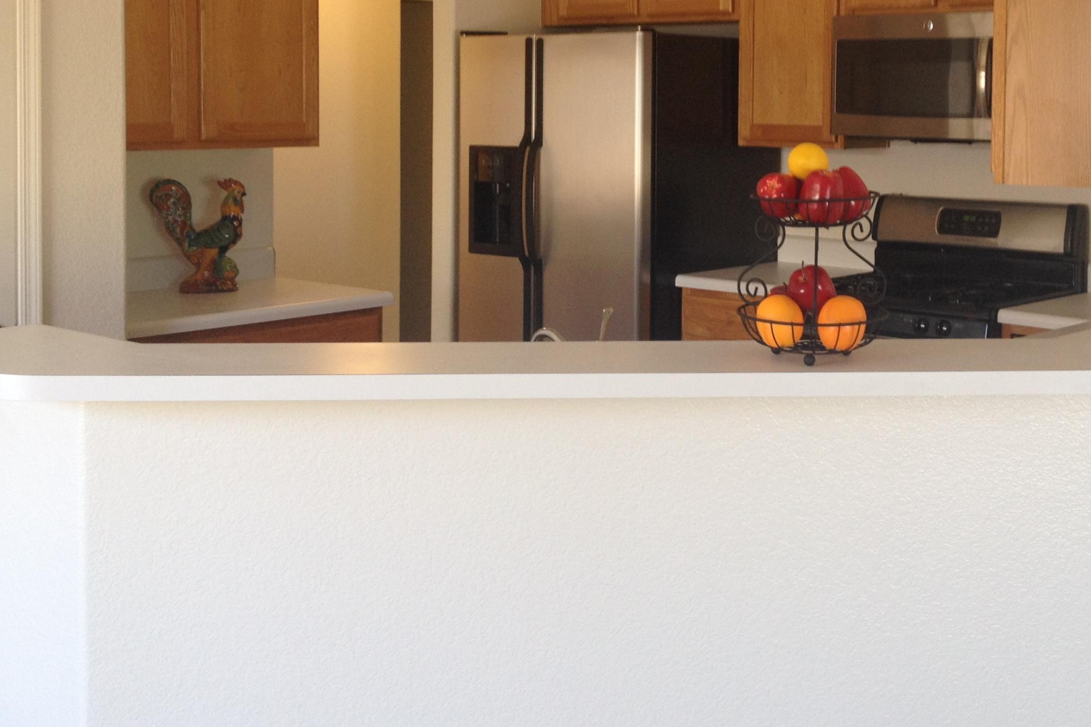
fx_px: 1636
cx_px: 700
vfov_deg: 24.8
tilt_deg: -2.6
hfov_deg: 36.6
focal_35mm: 54
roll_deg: -1.0
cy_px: 185
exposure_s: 1/30
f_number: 2.4
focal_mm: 4.28
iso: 50
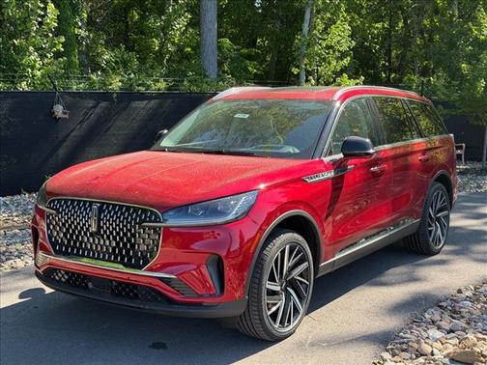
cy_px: 182
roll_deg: -2.1
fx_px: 675
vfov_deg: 30.3
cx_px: 244
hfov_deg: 39.7
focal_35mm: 48
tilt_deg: -8.2
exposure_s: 1/1307
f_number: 1.78
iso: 100
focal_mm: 6.76
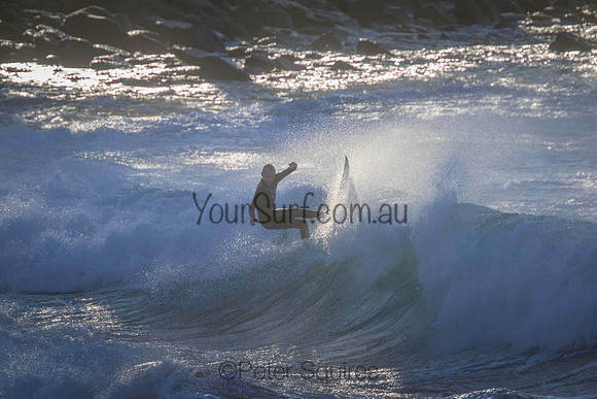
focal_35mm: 800
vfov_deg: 1.7
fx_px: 13269
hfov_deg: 2.6
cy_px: 200
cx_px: 298
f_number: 11
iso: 720
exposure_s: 1/1250
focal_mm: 800
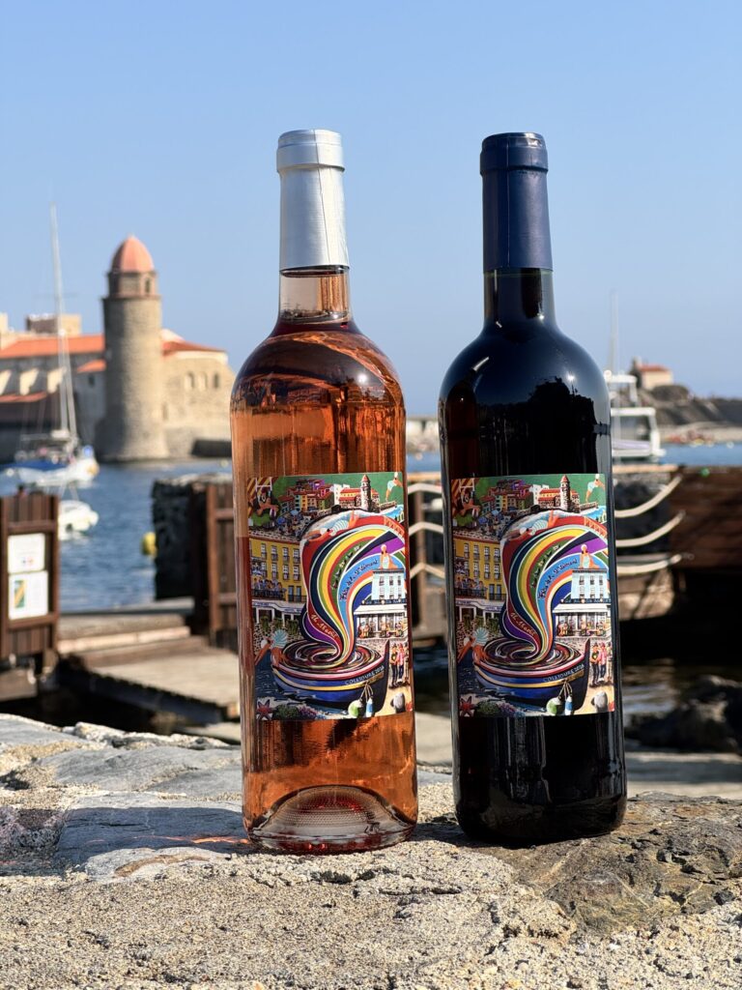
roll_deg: +0.6
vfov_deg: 25.3
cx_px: 371
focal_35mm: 77
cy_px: 495
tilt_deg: -0.4
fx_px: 2201
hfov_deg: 19.1
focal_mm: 9
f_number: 2.8
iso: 25
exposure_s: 1/821
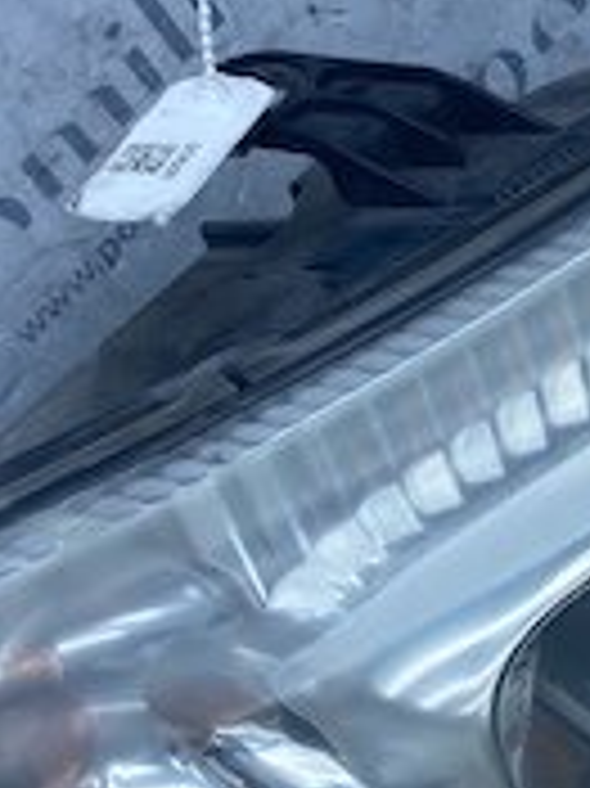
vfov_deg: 20.3
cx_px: 567
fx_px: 2162
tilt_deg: -48.2
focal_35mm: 95
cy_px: 680
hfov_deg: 15.3
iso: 32
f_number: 1.8
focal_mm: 4.25
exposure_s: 1/1025
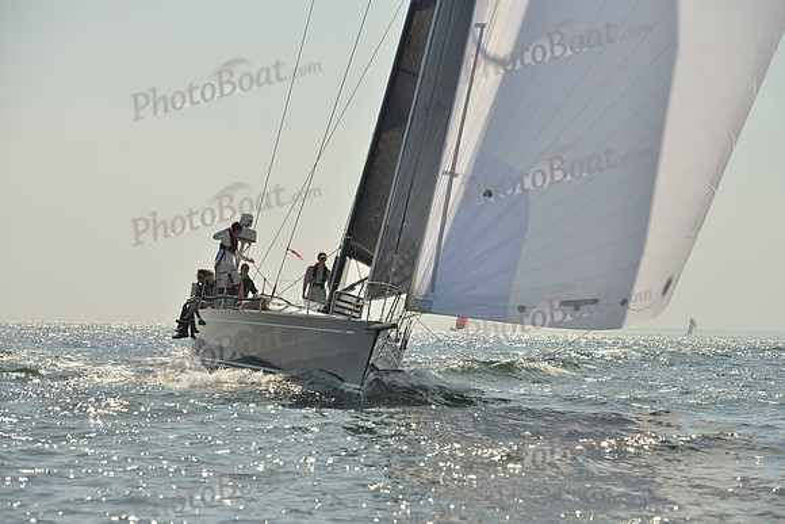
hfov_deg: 15.2
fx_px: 2944
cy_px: 262
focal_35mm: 135
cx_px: 392
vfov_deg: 10.2
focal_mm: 135
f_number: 9
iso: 200
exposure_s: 1/1600
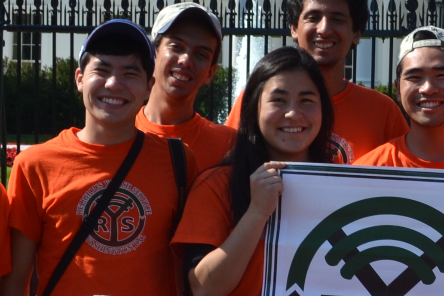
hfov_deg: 11.6
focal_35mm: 174
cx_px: 499
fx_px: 2146
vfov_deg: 7.9
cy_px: 179
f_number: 7.1
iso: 100
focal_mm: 26
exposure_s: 1/200
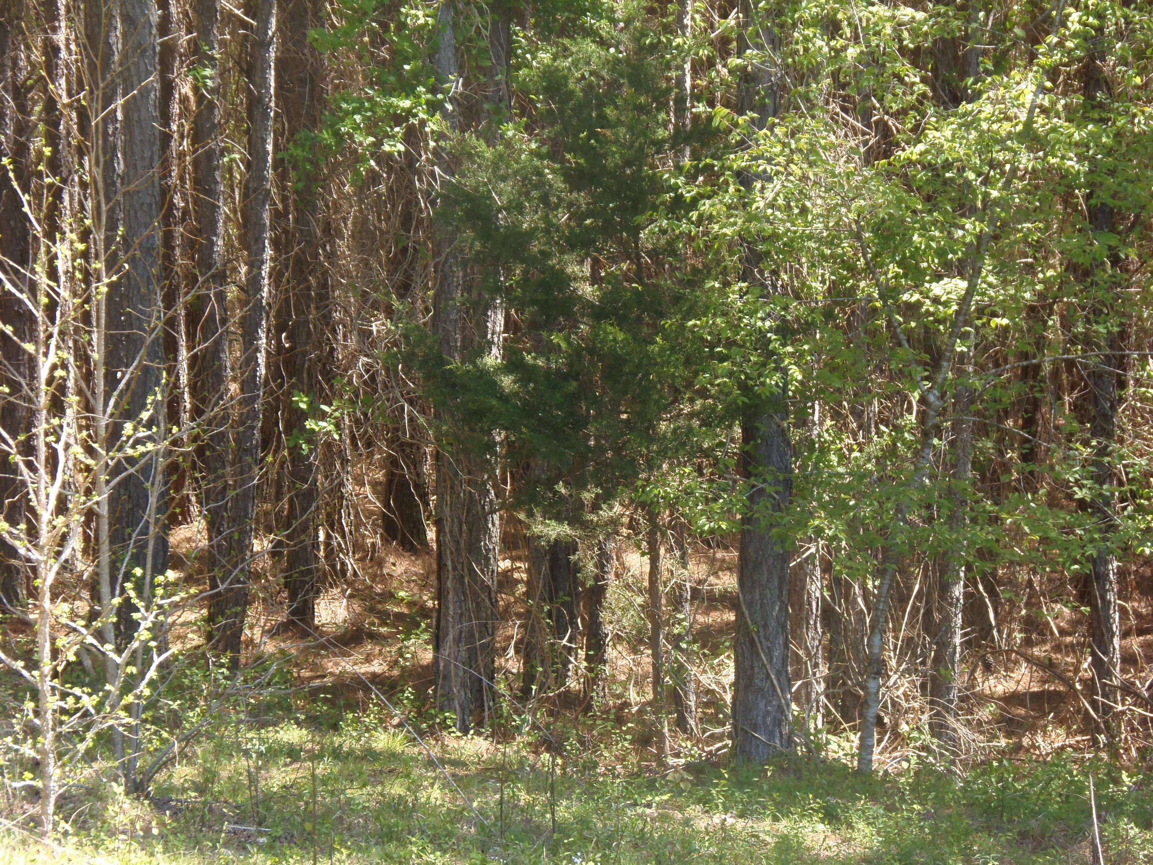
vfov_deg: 8.1
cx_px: 576
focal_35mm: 184
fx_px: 6129
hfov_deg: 10.7
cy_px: 432
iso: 100
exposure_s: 1/50
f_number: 4.9
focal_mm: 34
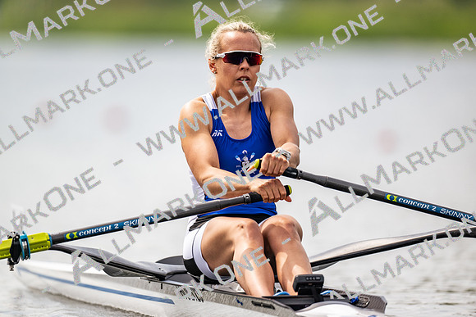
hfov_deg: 3.4
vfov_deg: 2.3
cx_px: 238
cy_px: 158
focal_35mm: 600
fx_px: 7935
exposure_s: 1/2500
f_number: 4
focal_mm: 600
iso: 450
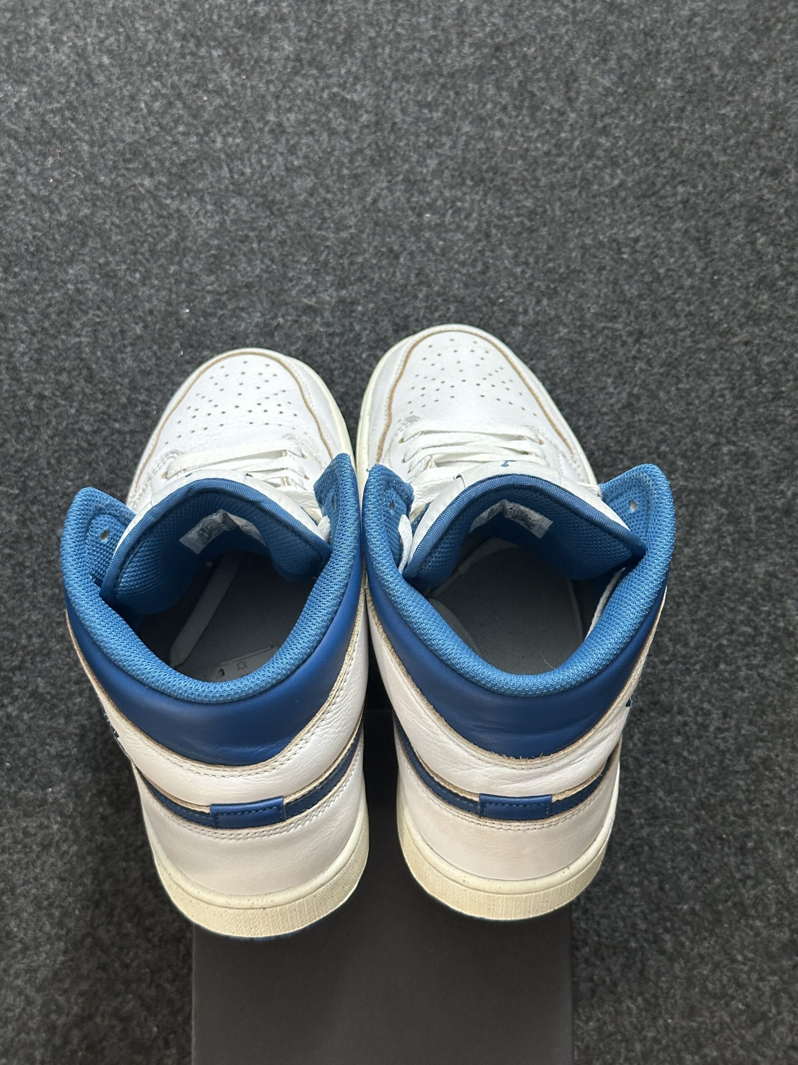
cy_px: 532
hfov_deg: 30.3
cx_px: 399
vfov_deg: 39.7
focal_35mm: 48
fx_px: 1475
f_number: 1.78
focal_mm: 6.86
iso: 400
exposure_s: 1/40
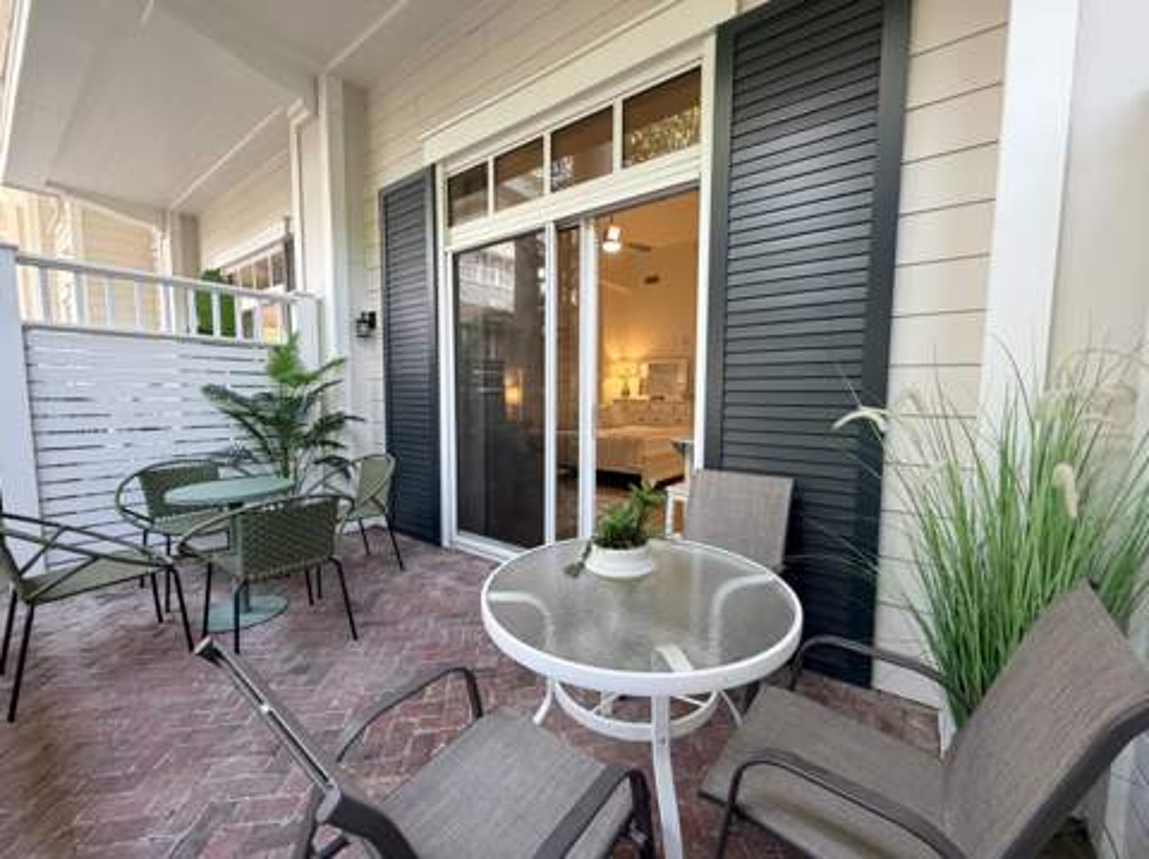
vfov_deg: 85.6
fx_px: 464
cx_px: 574
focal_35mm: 14
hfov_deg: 102.1
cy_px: 430
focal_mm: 2.22
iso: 250
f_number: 2.2
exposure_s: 1/121
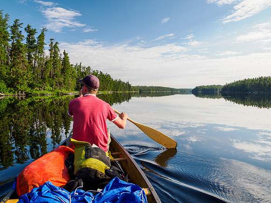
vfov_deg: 56.3
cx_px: 136
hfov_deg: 71.1
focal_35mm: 24
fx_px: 190
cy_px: 102
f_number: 8
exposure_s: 1/160
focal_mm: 12
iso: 200
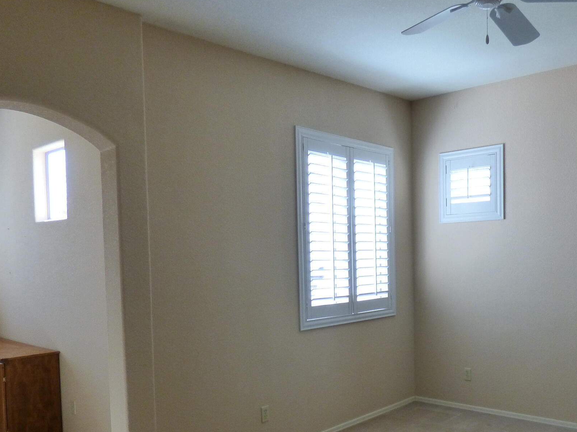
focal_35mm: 32
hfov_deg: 56.0
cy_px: 284
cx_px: 368
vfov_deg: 43.6
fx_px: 533
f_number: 2.8
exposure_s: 1/100
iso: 400
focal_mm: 3.58
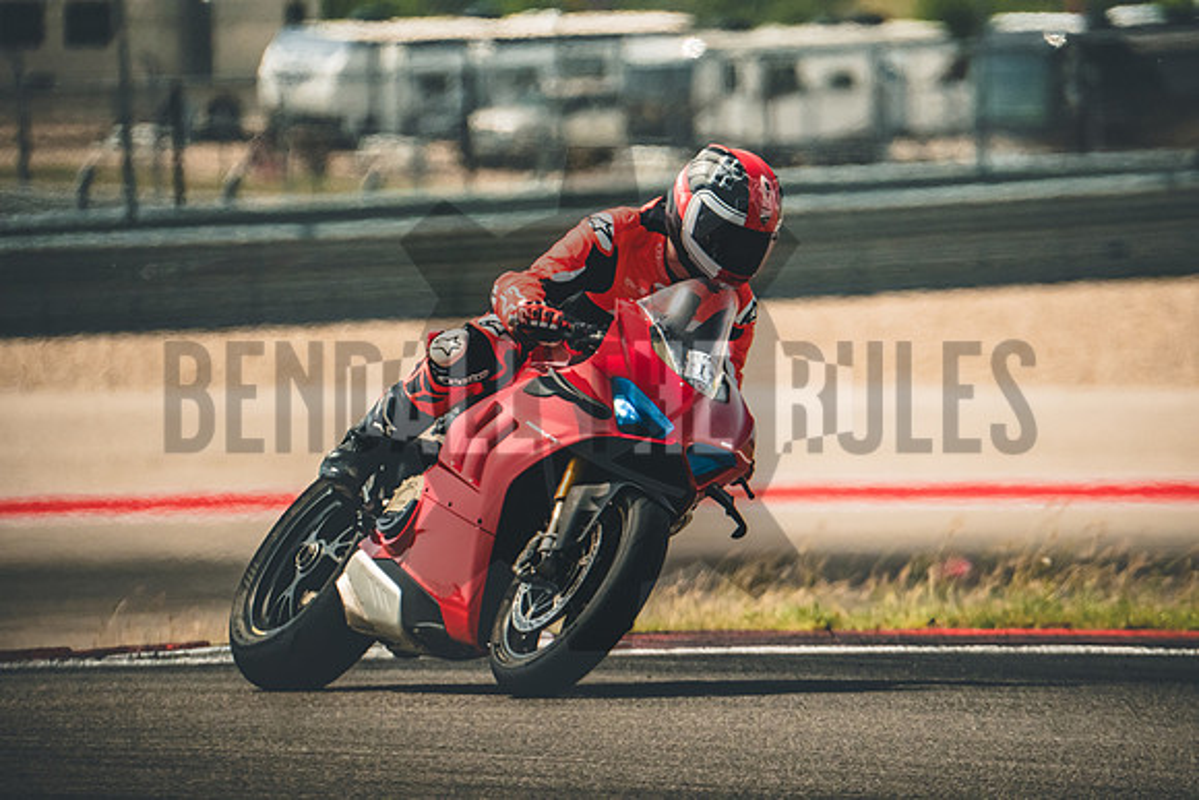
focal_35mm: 600
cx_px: 600
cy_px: 400
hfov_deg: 3.4
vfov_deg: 2.3
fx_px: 19987
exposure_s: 1/2500
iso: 1250
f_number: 5.6
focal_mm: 400
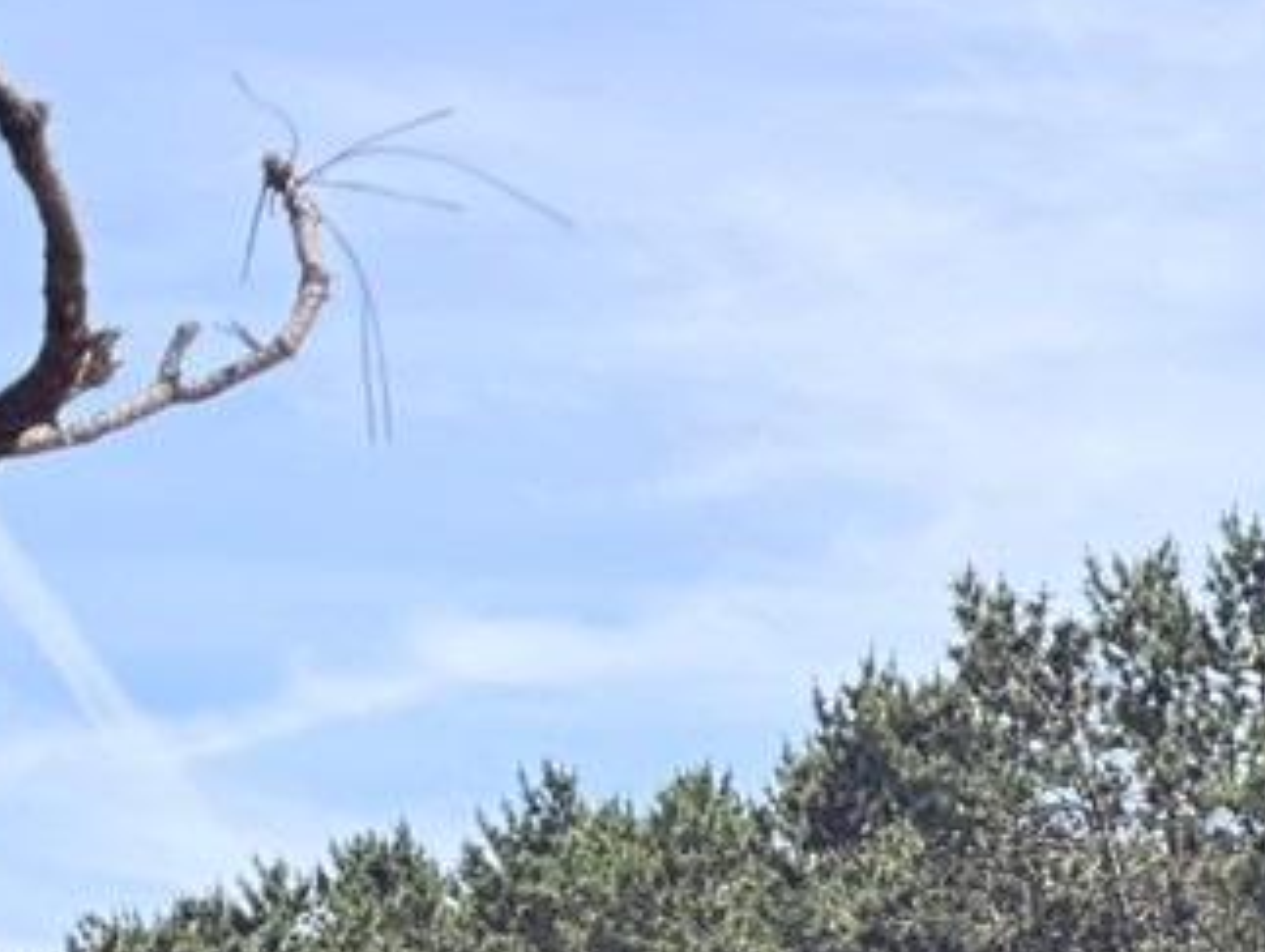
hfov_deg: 10.1
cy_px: 1982
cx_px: 3642
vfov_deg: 9.1
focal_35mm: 152
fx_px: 5561
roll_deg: -0.3
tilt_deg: -1.6
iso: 100
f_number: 1.78
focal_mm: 6.76
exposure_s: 1/2370
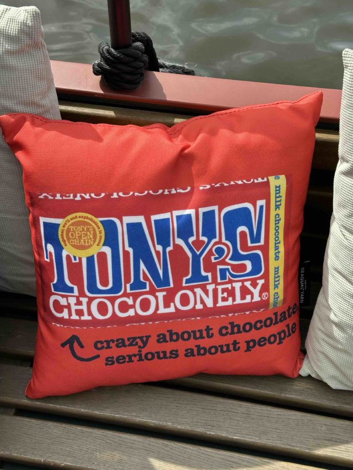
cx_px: 176
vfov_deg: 39.7
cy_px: 235
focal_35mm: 48
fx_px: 652
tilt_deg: -52.8
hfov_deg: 30.3
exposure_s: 1/1517
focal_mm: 6.86
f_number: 1.78
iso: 64
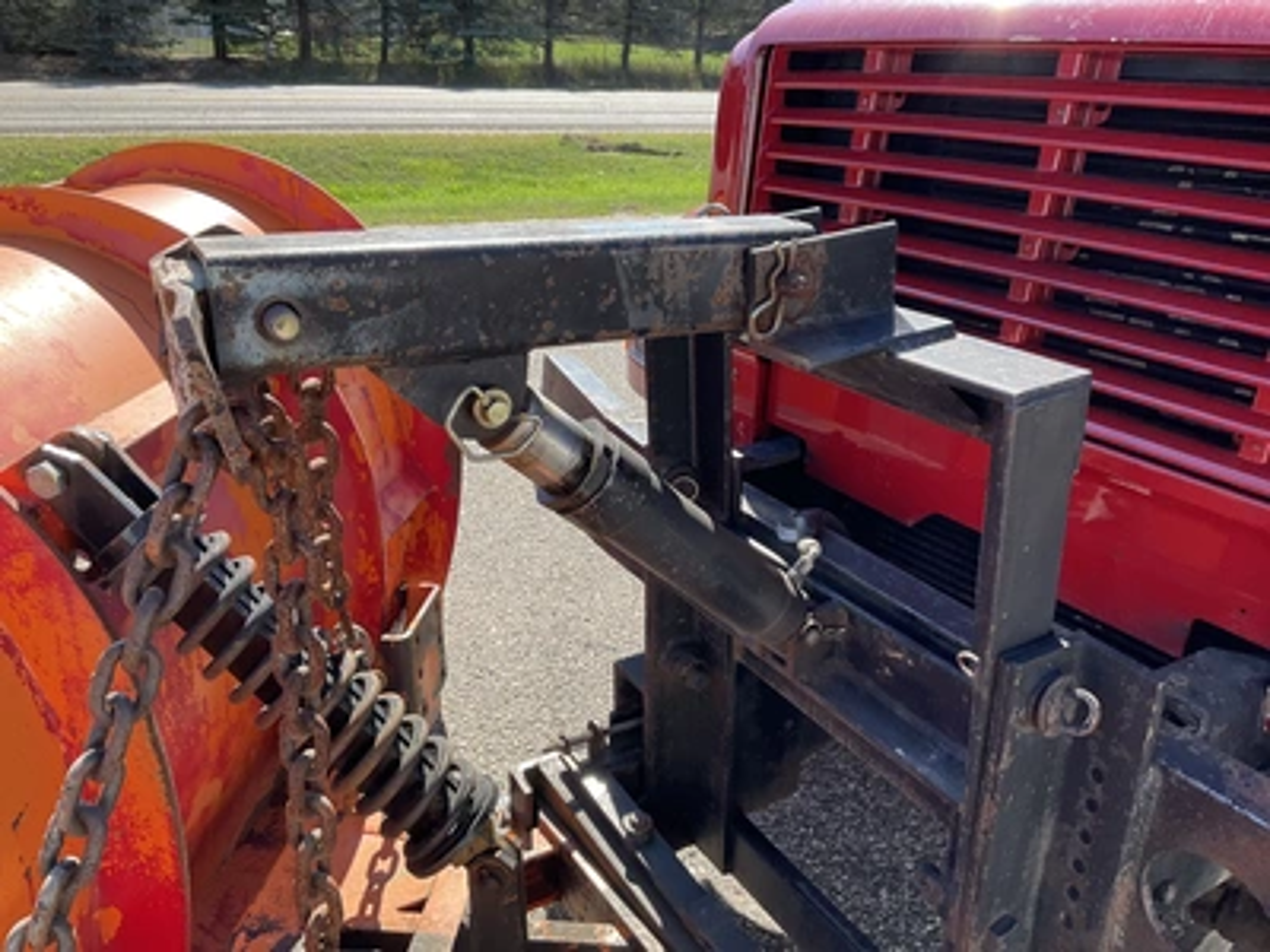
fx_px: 1064
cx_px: 635
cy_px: 476
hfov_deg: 61.7
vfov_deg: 48.2
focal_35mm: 29
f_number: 1.8
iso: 25
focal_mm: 3
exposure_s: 1/435
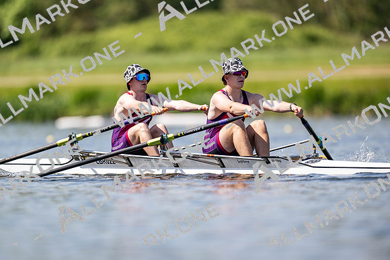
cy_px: 130
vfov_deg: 2.3
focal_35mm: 600
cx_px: 195
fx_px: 6501
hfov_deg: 3.4
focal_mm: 600
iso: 250
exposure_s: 1/2500
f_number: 4
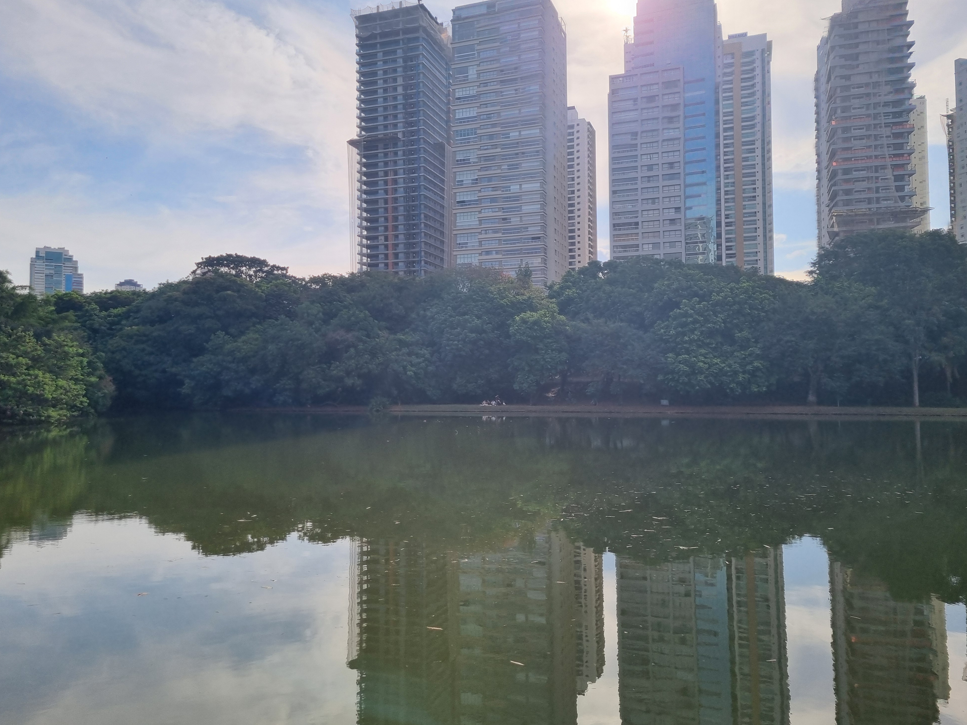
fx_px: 754
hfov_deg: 65.3
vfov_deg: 51.4
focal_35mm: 27
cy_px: 359
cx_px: 483
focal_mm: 5.4
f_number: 1.8
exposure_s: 1/3040
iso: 50
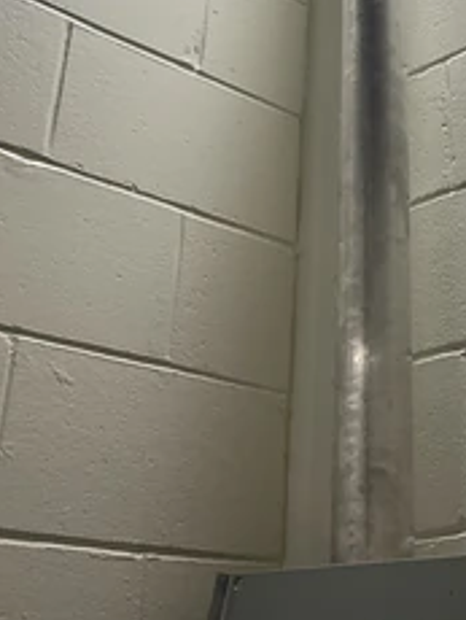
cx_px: 438
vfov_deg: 29.0
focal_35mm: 63
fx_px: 1129
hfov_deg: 22.6
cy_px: 22
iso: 40
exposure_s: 1/60
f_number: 1.8
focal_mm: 3
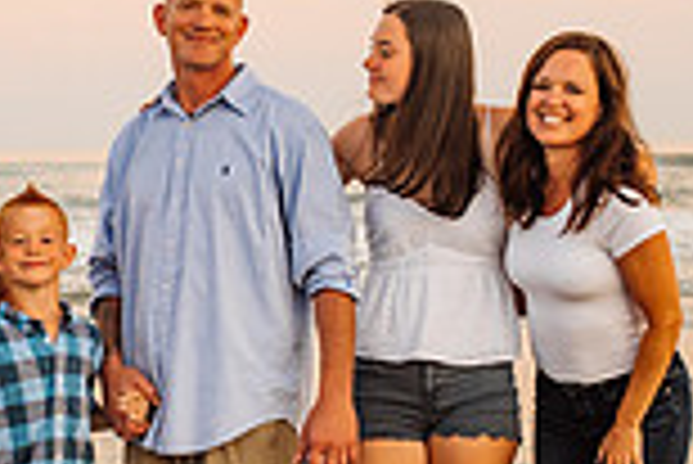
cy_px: 273
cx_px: 76
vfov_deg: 10.4
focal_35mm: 132
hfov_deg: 15.3
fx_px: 2543
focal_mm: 35
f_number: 2.8
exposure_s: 1/320
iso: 320
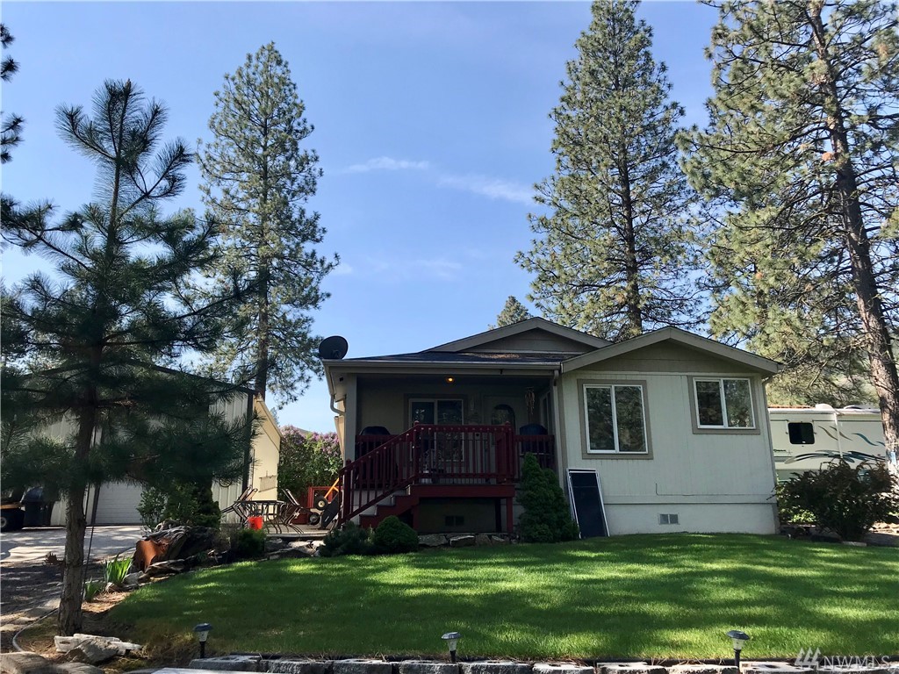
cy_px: 337
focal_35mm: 28
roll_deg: +0.2
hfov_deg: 63.4
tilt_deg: +15.2
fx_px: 727
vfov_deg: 49.7
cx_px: 450
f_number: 1.8
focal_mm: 3.99
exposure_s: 1/1429
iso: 20
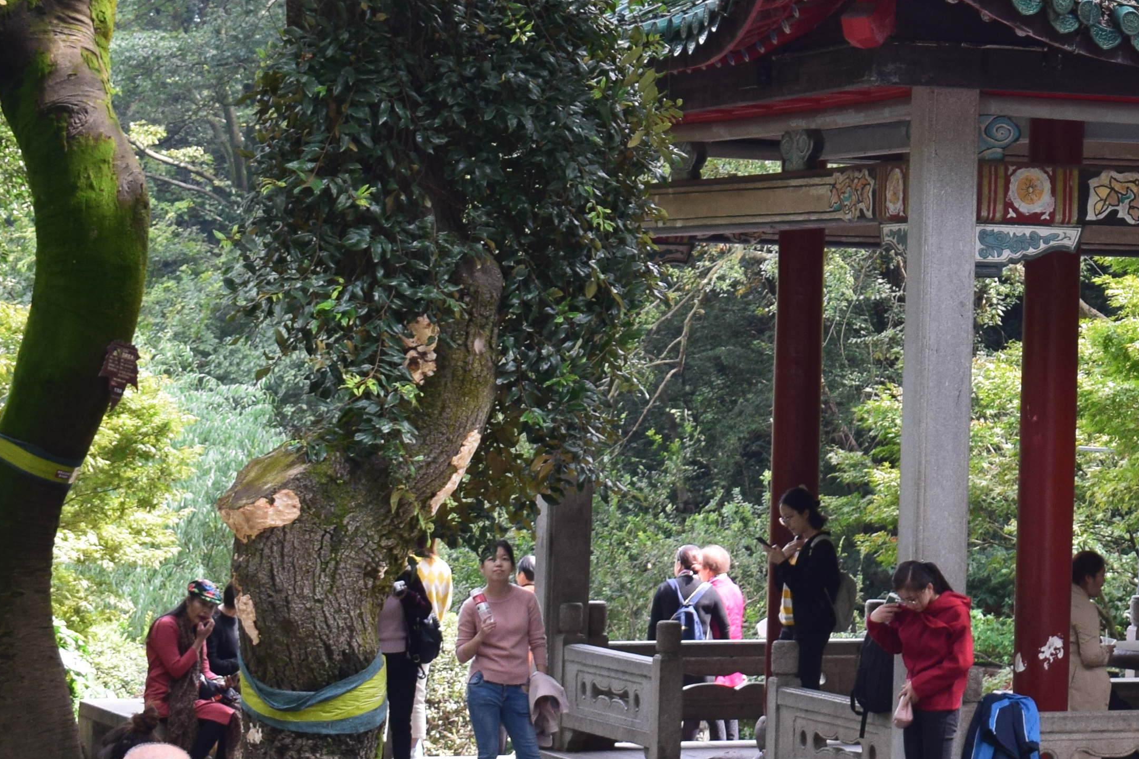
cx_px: 1304
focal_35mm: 145
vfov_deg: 9.4
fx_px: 4599
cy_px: -43
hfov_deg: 13.8
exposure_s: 1/80
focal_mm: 35
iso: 400
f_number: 8
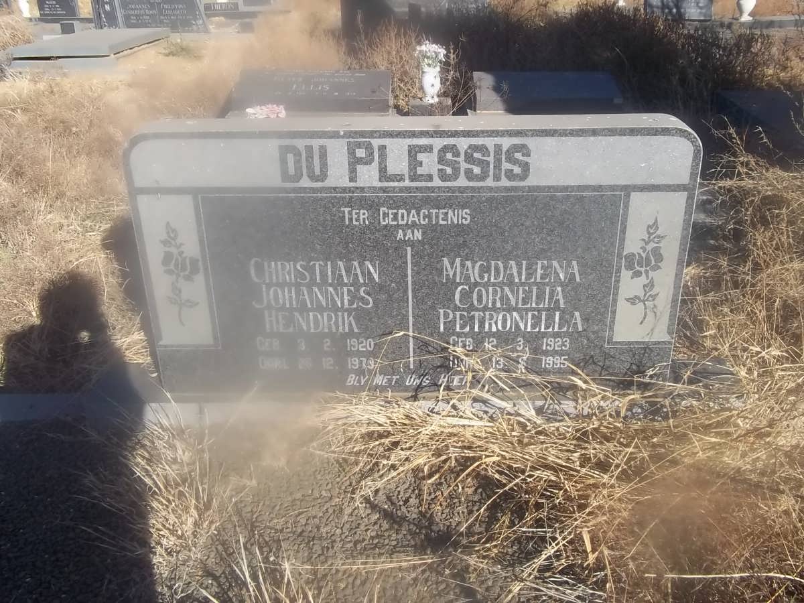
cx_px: 402
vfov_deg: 44.2
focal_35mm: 32
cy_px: 302
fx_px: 743
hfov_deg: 56.8
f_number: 5.5
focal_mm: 5.7
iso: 80
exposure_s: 1/320
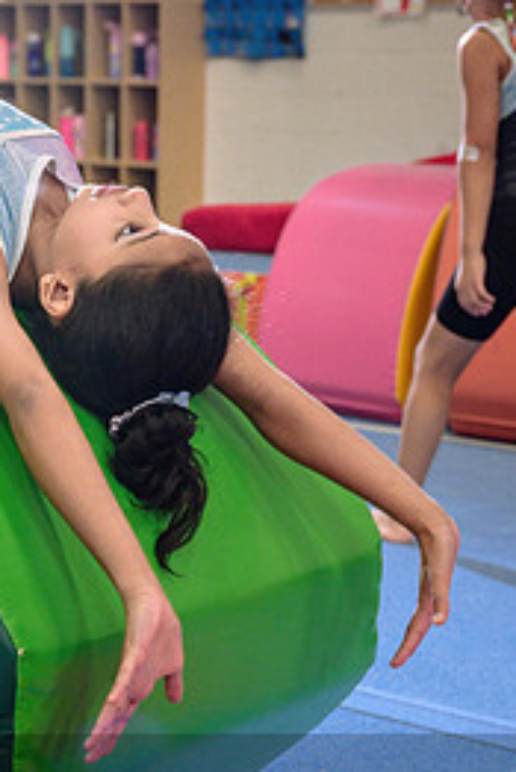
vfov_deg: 21.0
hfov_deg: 14.0
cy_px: 454
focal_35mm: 97
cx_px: 65
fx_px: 2083
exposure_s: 1/250
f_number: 3.5
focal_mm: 38
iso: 1600
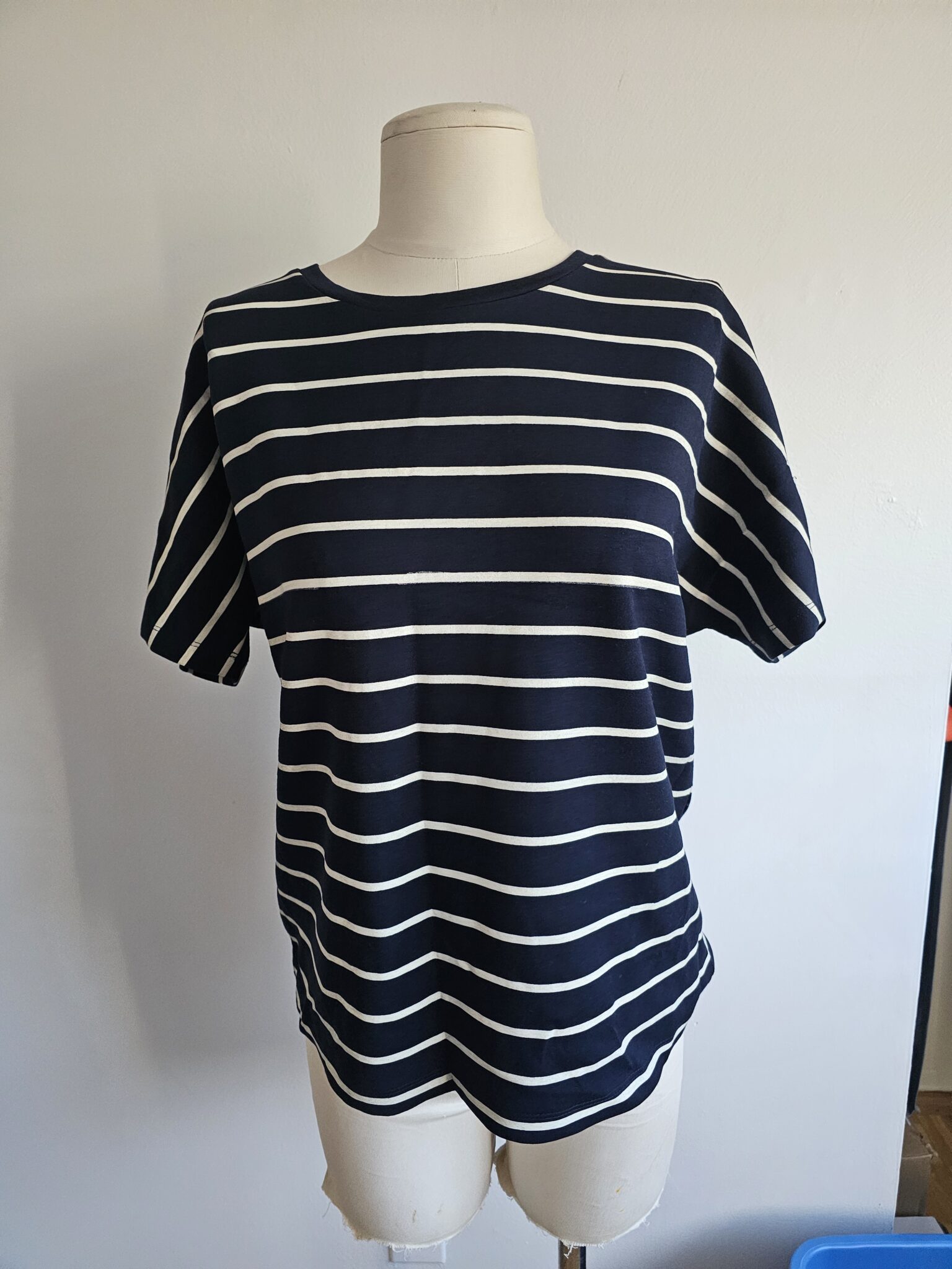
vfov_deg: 73.9
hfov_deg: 58.9
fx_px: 843
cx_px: 476
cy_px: 634
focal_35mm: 23
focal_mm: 6.3
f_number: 1.7
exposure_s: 1/240
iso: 1000
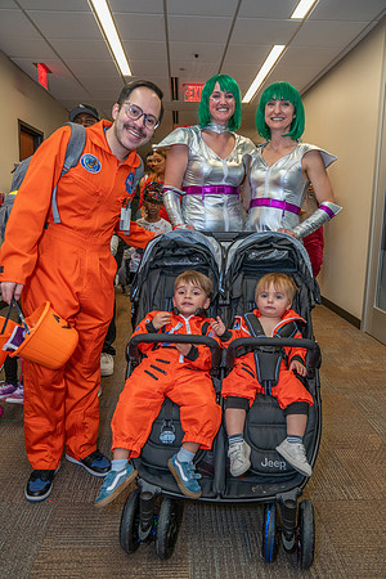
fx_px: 434
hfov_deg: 47.9
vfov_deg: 67.4
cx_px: 193
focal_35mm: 27
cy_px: 290
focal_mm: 27
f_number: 4
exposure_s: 1/160
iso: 2500
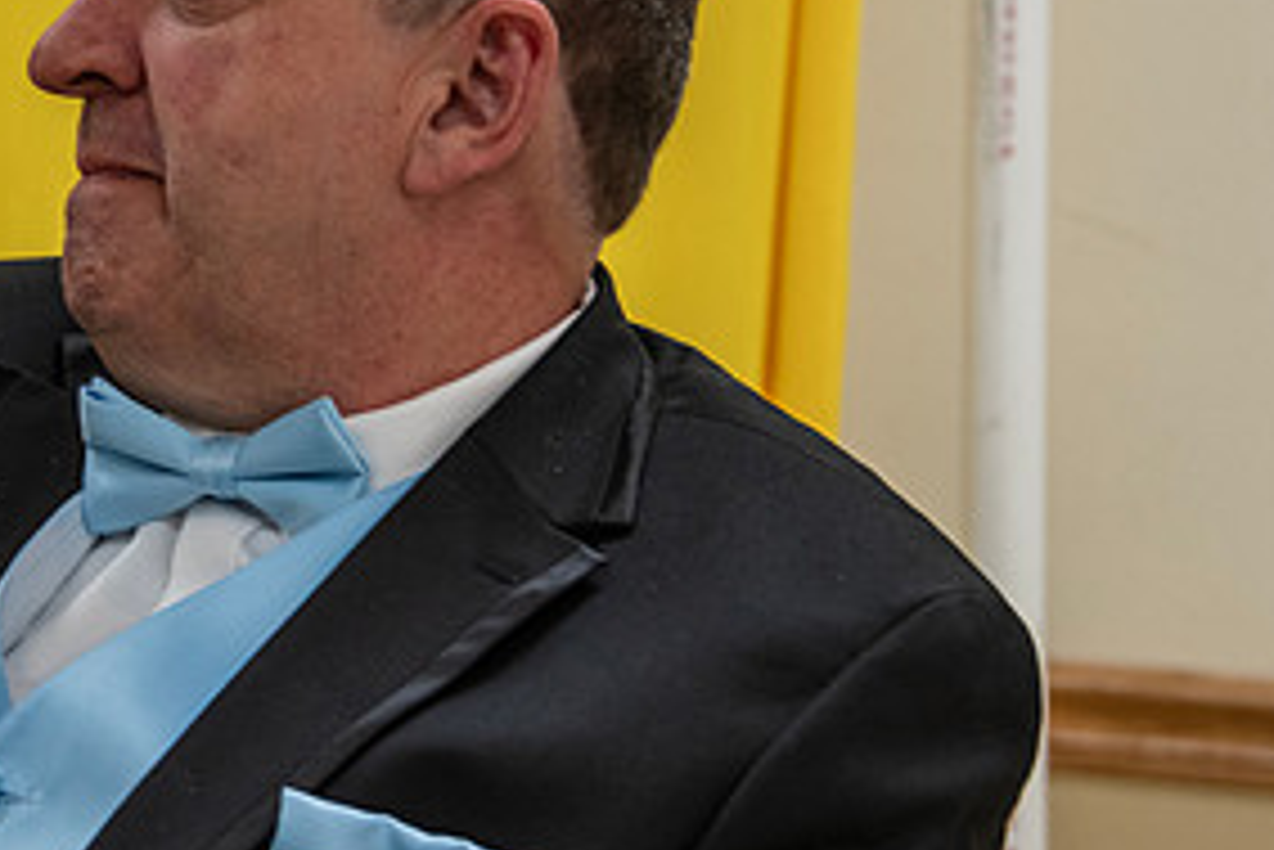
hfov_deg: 10.0
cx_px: 342
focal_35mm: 205
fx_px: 7258
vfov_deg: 6.7
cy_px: 371
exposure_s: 1/80
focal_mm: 100
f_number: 5.6
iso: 800
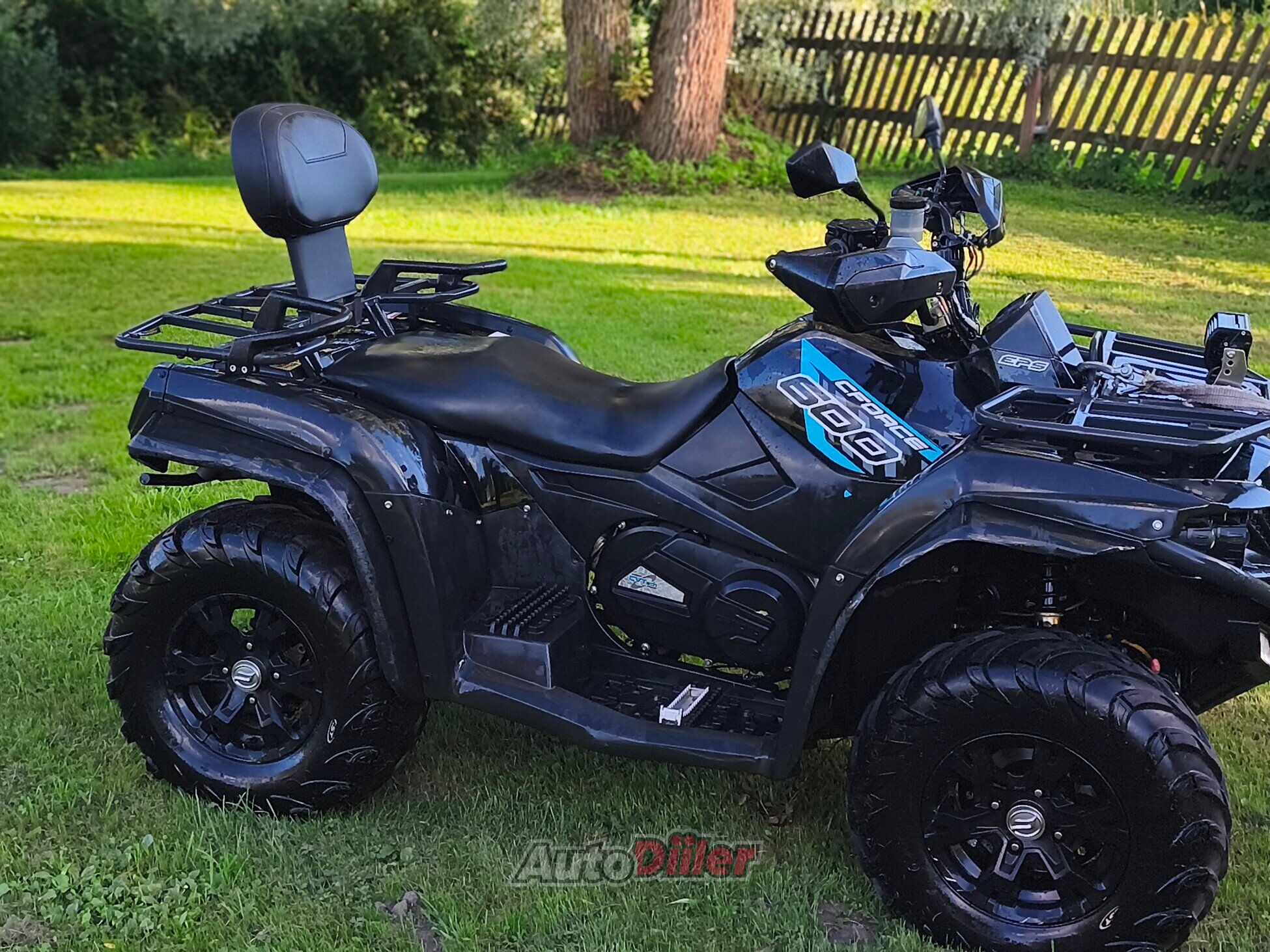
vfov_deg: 31.5
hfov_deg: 41.2
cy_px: 476
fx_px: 1688
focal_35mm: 46
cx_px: 635
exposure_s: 1/199
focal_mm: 6.18
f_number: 1.65
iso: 50
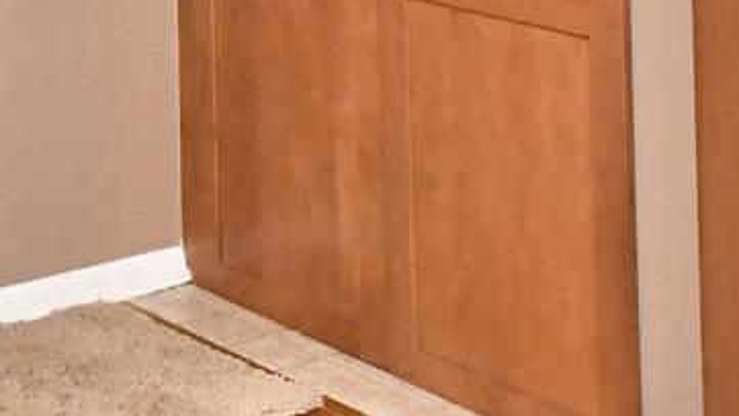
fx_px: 1861
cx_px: -131
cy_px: -413
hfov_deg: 21.0
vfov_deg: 11.5
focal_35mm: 95
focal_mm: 11
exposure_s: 1/250
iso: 3200
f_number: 7.1
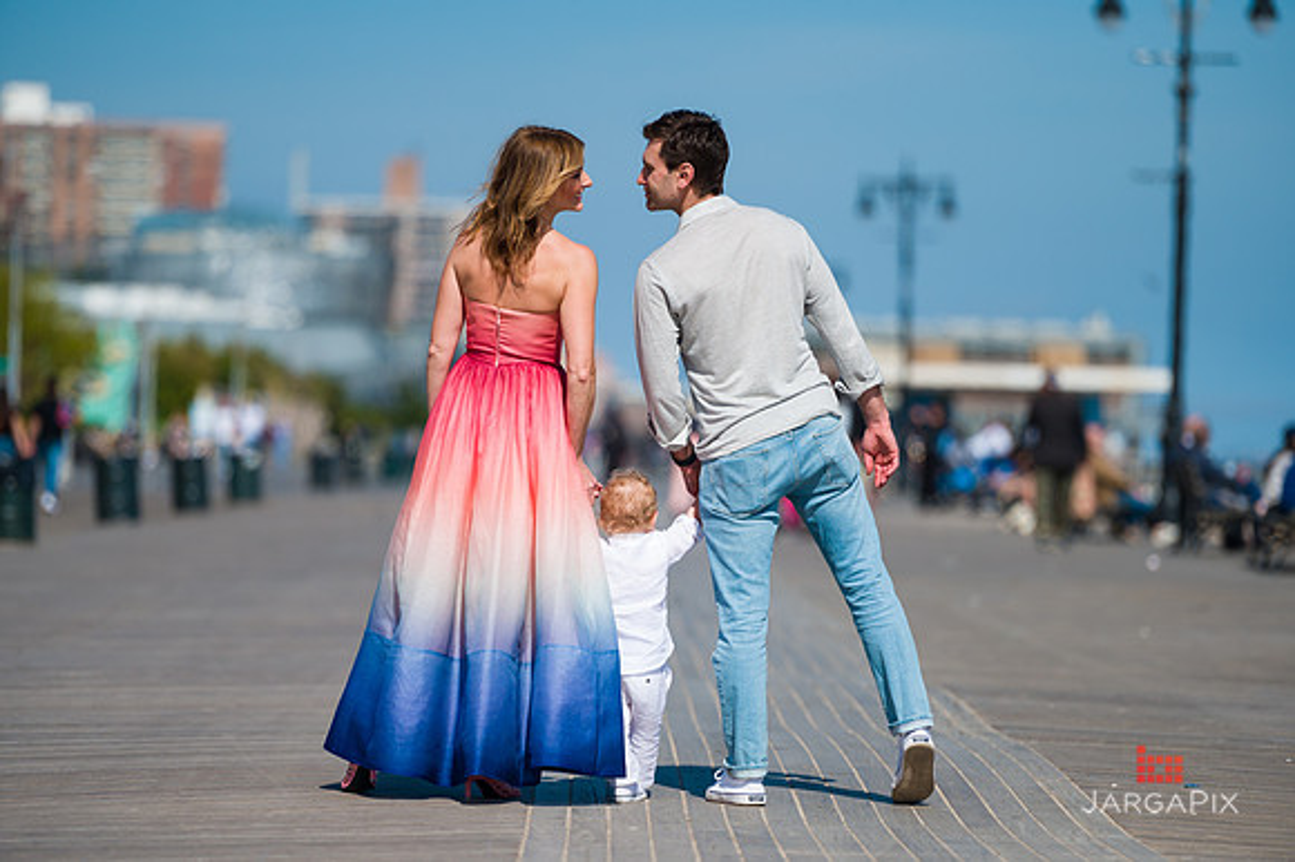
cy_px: 431
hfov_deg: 10.3
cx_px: 648
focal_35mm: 200
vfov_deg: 6.9
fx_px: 7190
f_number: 3.2
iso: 200
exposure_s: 1/6400
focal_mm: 200
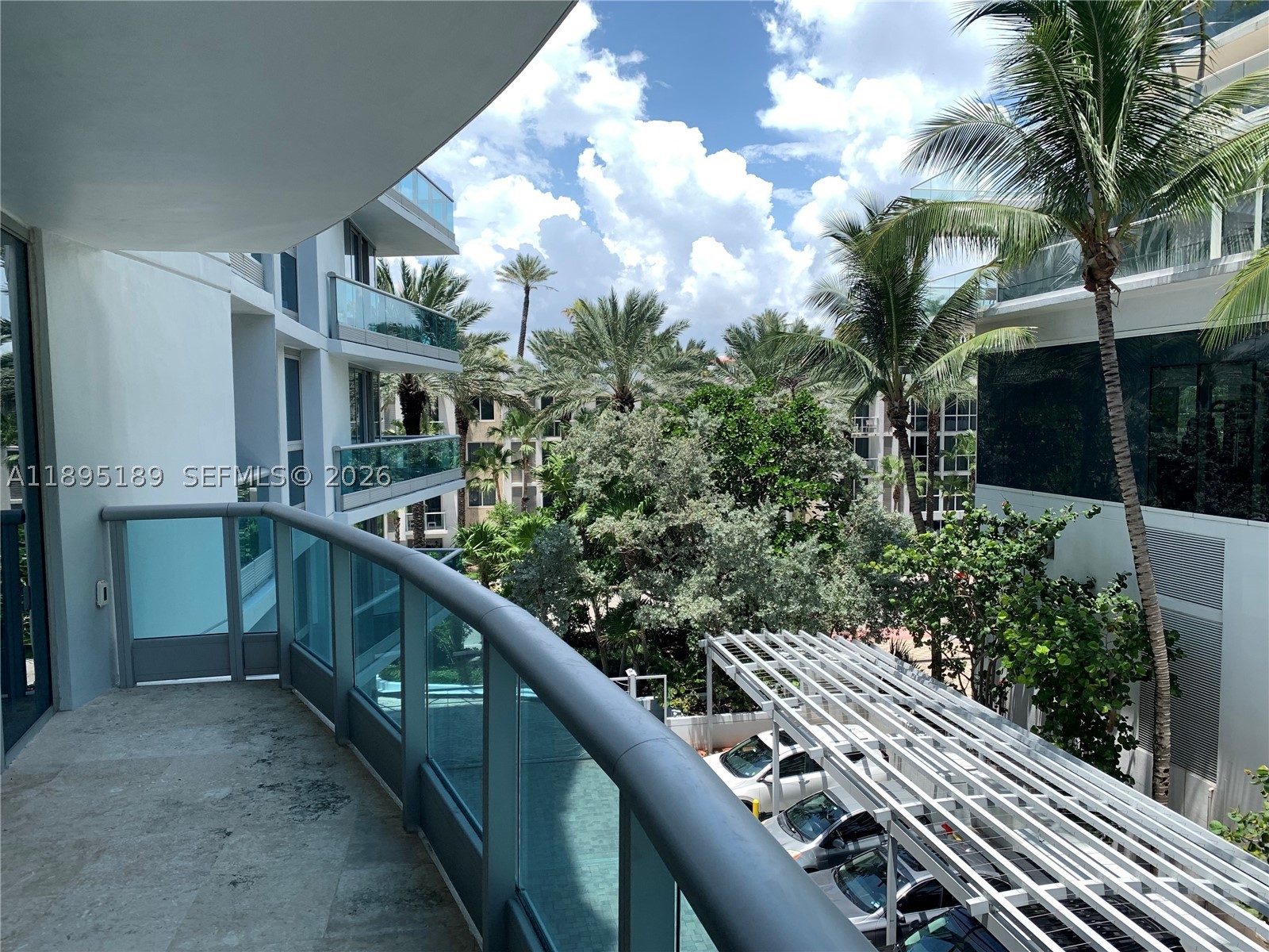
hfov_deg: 67.3
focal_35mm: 26
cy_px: 476
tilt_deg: -3.8
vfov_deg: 53.1
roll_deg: +0.9
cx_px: 634
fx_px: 953
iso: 25
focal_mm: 4.25
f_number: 1.8
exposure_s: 1/1513
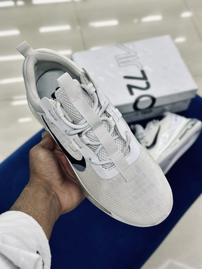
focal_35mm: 48
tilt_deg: -57.9
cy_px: 134
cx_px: 101
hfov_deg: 30.3
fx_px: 373
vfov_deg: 39.7
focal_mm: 6.86
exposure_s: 1/158
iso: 64
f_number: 1.78
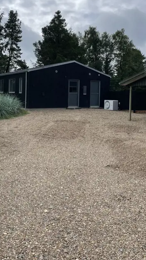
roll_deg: -1.5
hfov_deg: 32.8
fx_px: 248
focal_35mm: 36
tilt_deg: -0.9
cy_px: 100
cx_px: 85
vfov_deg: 54.7
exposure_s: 1/6494
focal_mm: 4.2
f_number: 1.6
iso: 32
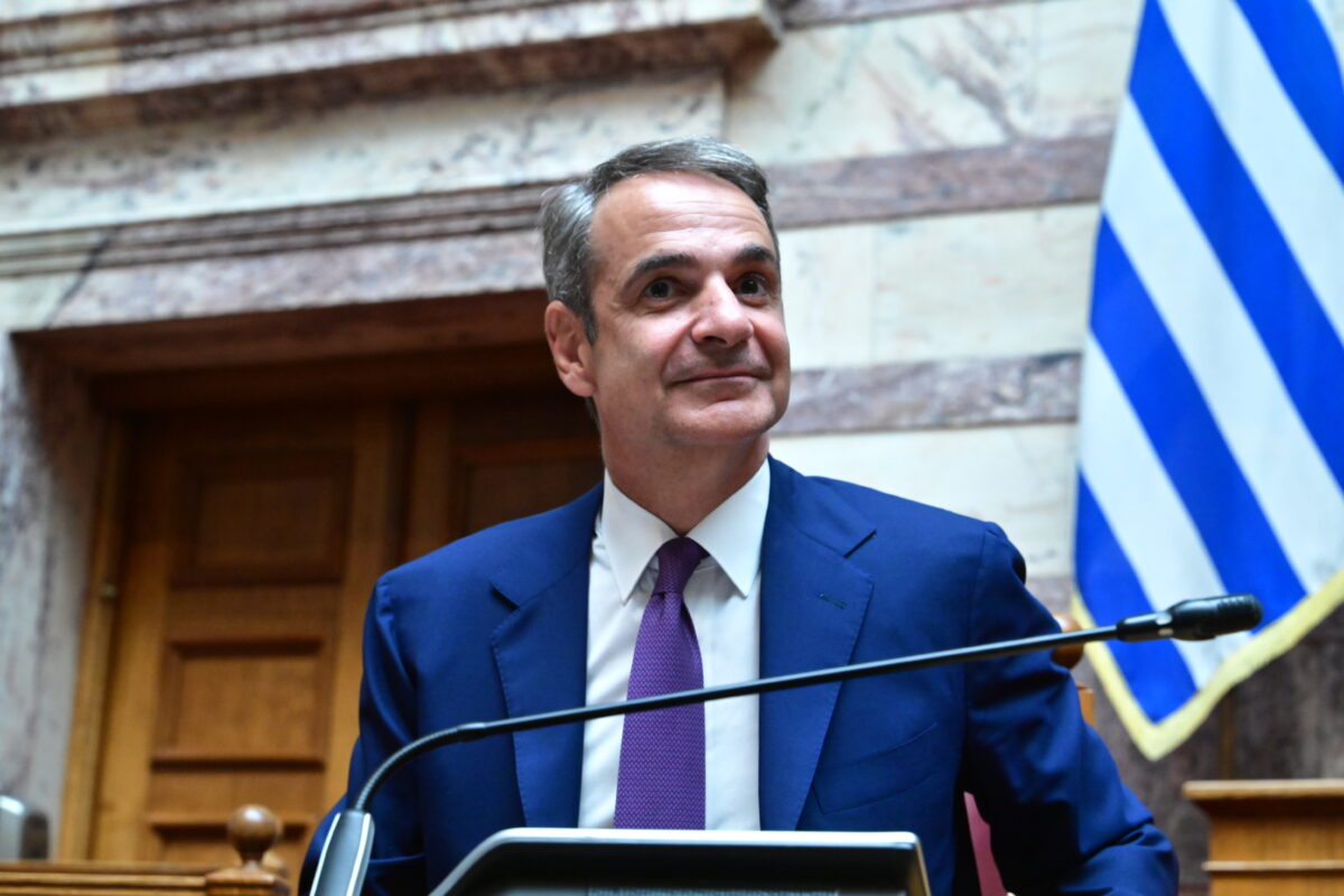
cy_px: 448
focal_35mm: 66
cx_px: 672
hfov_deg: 30.5
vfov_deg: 20.6
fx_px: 2464
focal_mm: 66
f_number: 6.3
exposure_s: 1/320
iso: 8000
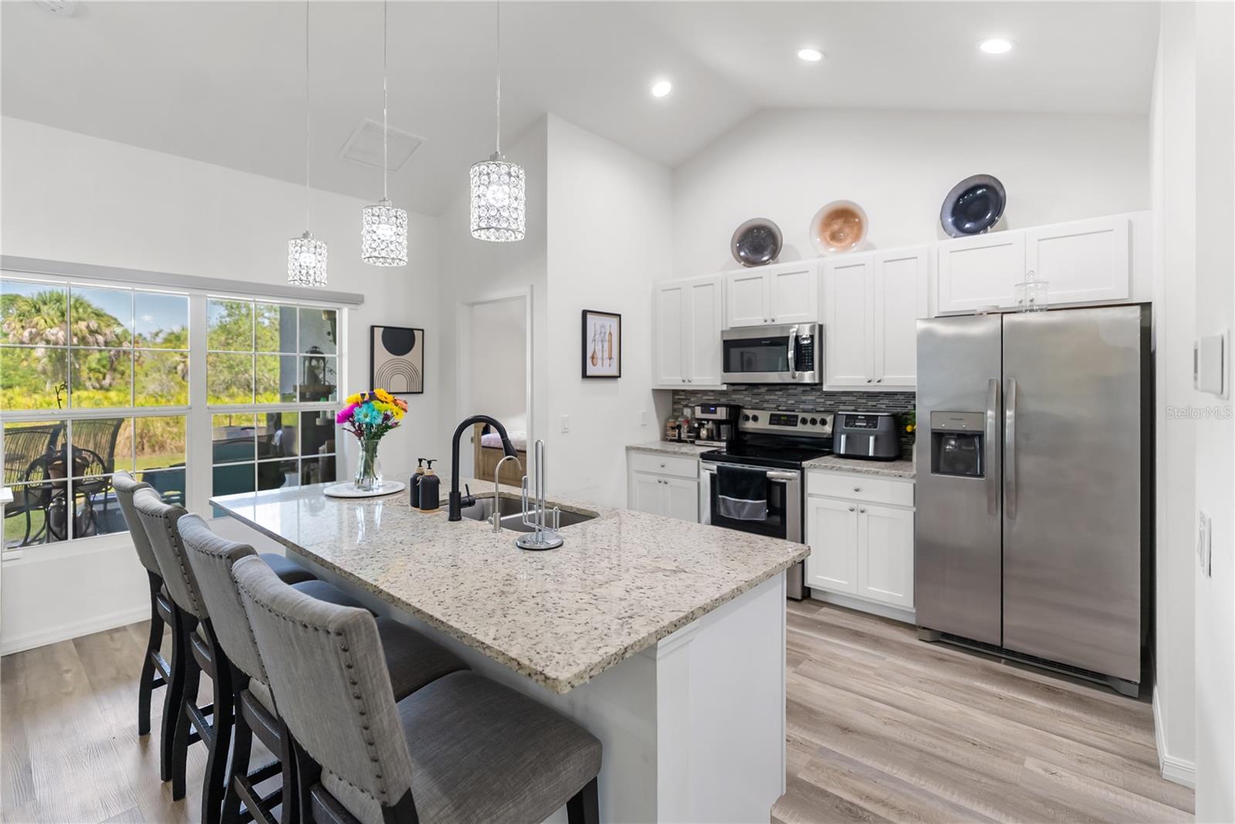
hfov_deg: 96.7
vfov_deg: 73.8
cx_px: 618
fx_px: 549
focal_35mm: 16
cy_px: 412
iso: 200
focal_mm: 16
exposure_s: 1/80
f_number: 2.8
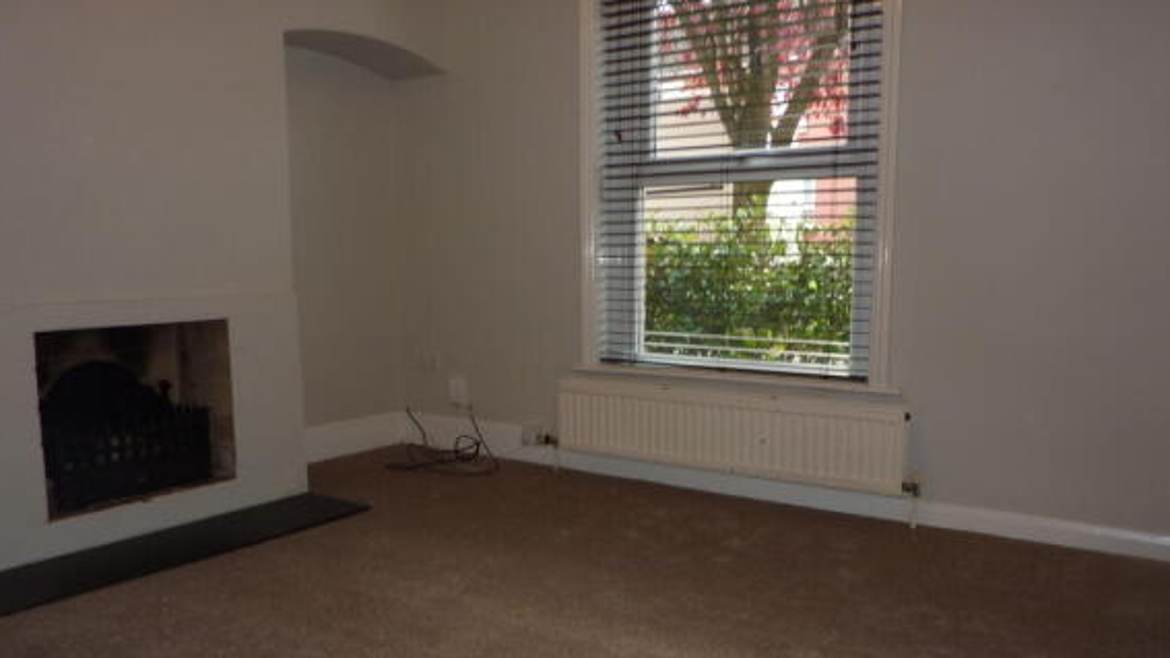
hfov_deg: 67.9
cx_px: 579
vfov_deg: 41.3
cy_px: 401
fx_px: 869
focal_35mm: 28
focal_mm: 4.1
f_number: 3.3
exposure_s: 1/30
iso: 80
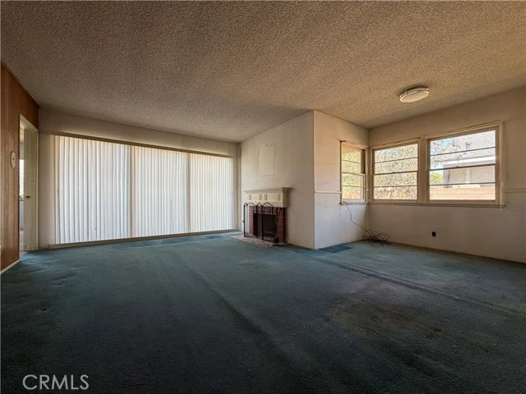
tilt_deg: +0.2
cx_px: 263
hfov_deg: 102.1
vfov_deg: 85.7
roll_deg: +0.0
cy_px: 197
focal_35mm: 14
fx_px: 213
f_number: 2.2
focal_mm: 2.22
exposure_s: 1/121
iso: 160
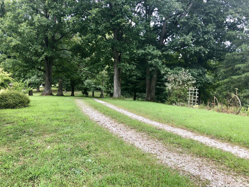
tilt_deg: -2.6
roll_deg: -0.5
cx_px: 124
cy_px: 94
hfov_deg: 63.4
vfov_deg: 49.7
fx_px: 201
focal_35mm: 28
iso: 20
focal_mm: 3.99
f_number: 1.8
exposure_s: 1/284
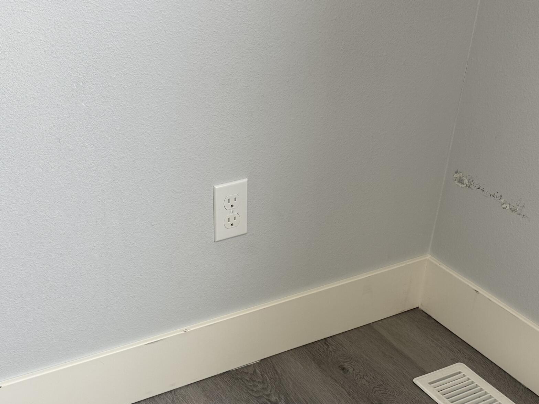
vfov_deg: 31.1
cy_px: 294
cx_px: 252
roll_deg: -2.4
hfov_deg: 41.2
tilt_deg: -32.1
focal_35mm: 46
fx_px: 716
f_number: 1.78
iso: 125
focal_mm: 6.76
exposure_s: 1/120
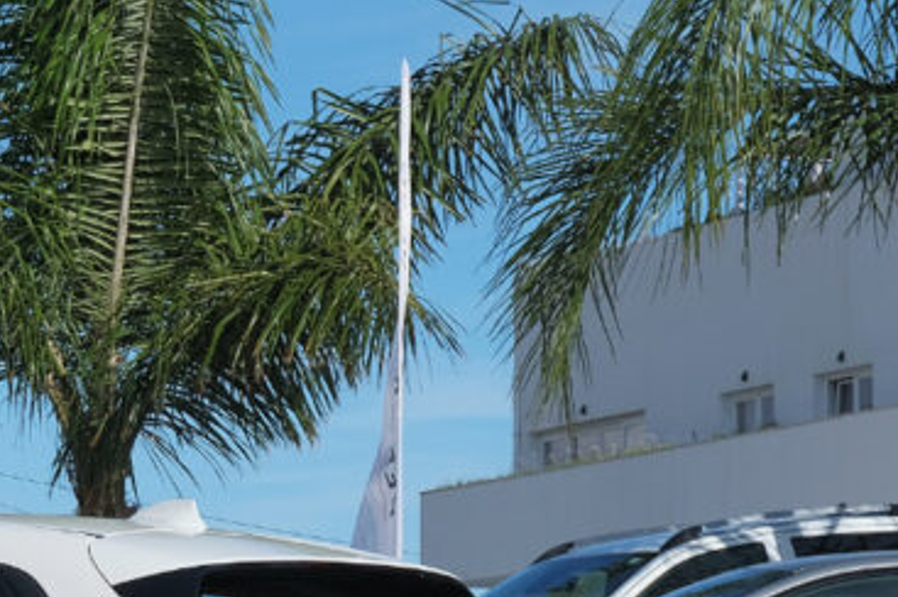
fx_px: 4386
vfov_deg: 7.7
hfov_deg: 11.5
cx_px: -159
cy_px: 789
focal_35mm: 176
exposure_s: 1/320
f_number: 9
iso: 160
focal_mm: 42
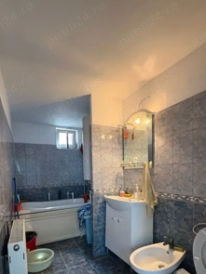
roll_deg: +1.6
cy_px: 180
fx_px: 151
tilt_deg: -3.1
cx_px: 94
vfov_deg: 82.1
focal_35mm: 19
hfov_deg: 68.5
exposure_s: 1/50
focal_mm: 2.22
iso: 800
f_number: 2.2
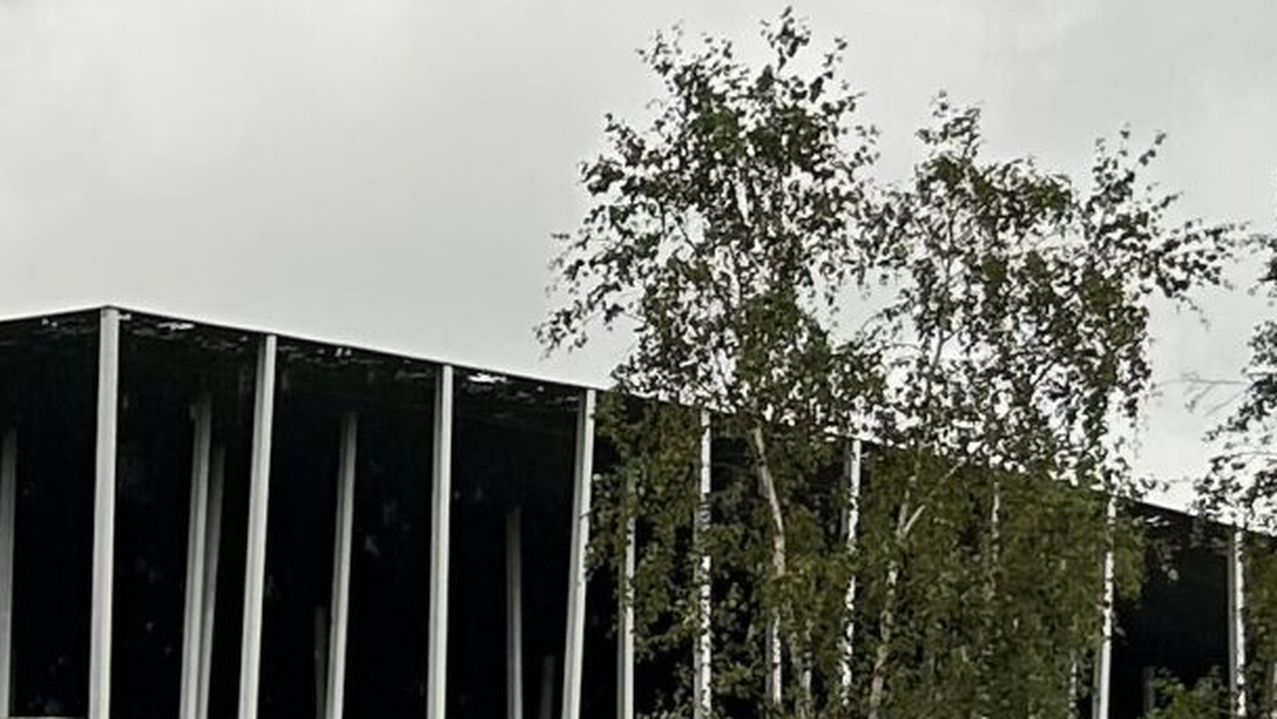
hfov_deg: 17.1
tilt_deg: +0.6
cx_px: -294
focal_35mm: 119
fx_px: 4031
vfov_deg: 10.1
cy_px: 717
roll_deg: -0.6
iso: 50
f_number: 1.5
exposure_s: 1/591
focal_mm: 5.7
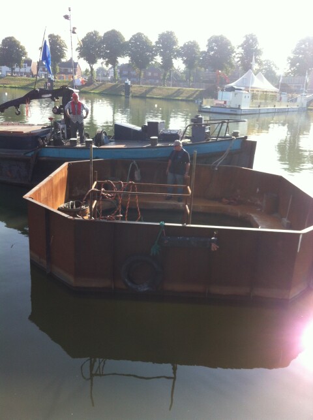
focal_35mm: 35
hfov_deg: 40.6
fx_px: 423
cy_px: 210
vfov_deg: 52.7
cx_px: 156
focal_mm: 3.85
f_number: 2.8
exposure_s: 1/479
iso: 80
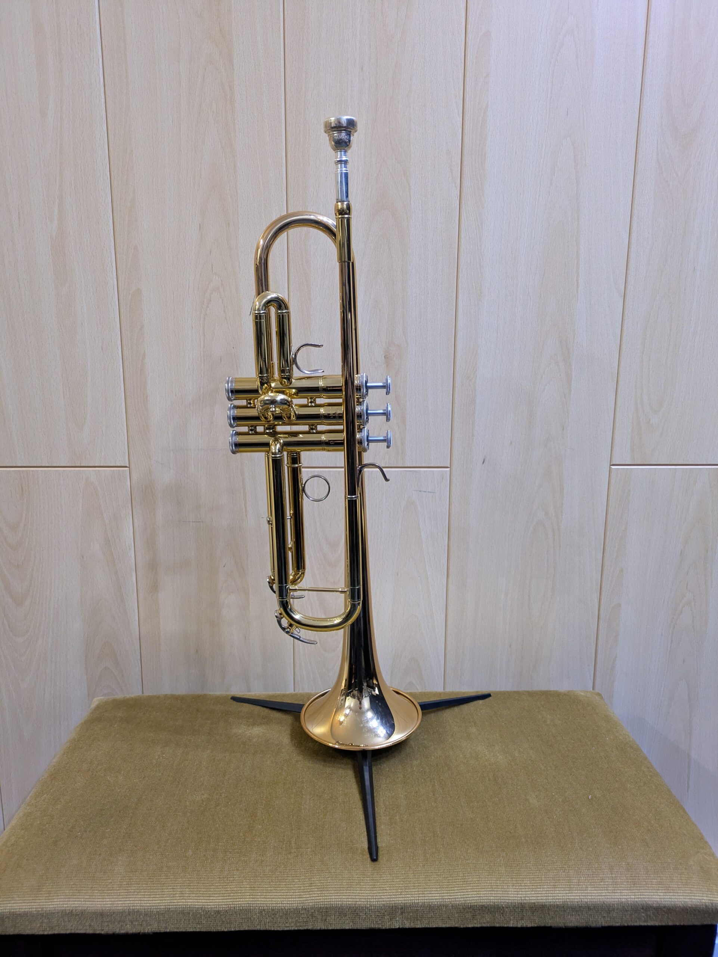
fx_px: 691
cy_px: 478
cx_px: 359
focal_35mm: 25
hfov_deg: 54.9
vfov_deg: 69.4
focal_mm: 5.43
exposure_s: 1/25
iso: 976
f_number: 1.89
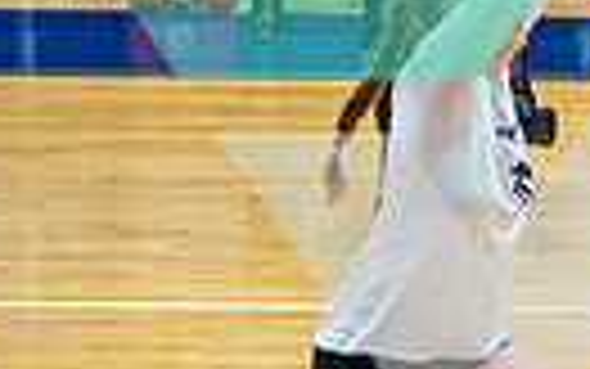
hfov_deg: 2.7
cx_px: 1416
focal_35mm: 782
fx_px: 12579
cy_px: 293
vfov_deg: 1.7
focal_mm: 150
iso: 2000
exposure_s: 1/1250
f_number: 2.8
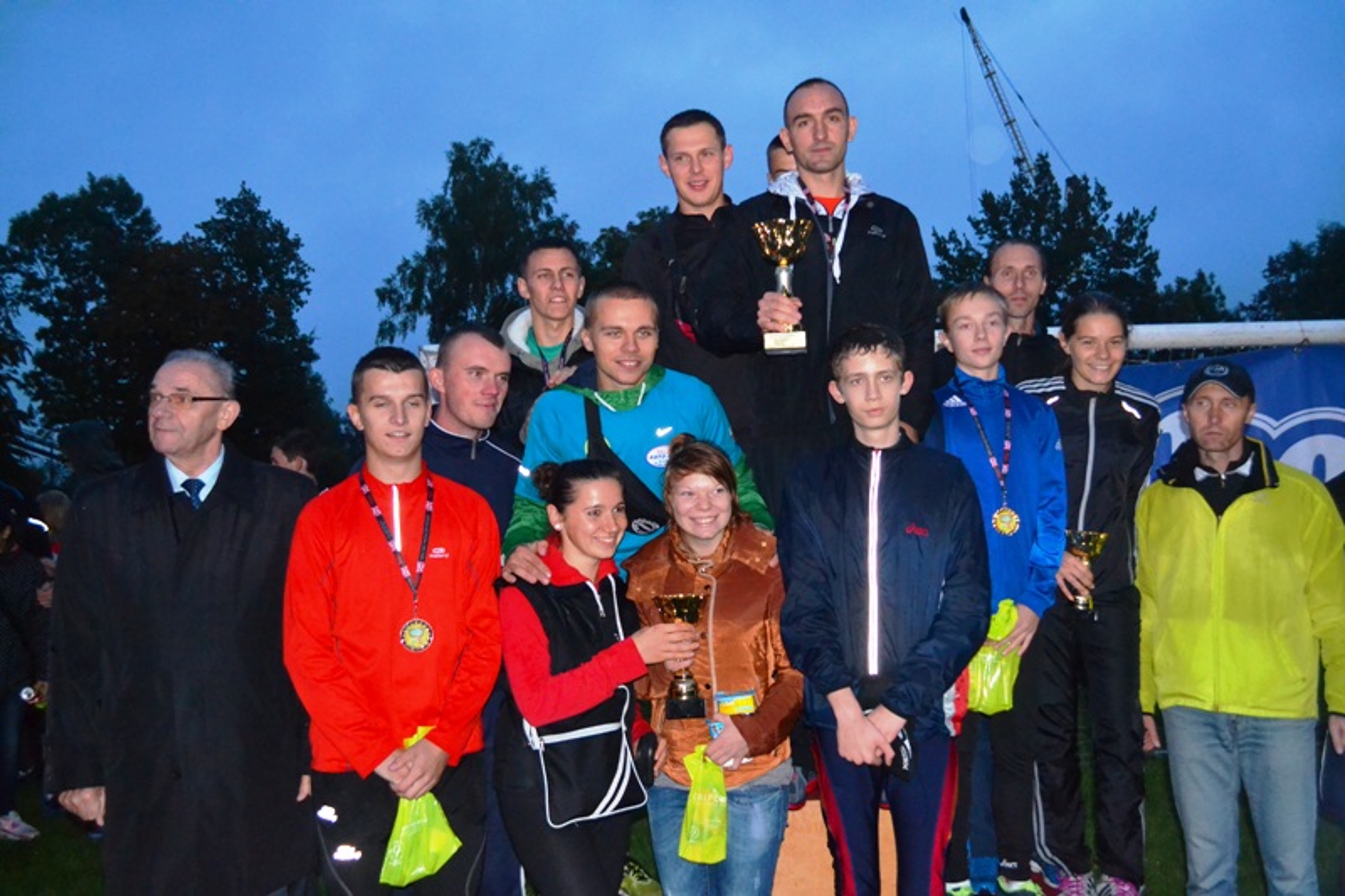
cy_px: 448
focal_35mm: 33
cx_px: 672
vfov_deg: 40.0
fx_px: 1233
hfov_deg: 57.2
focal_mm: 22
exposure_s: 1/60
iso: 3200
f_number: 4
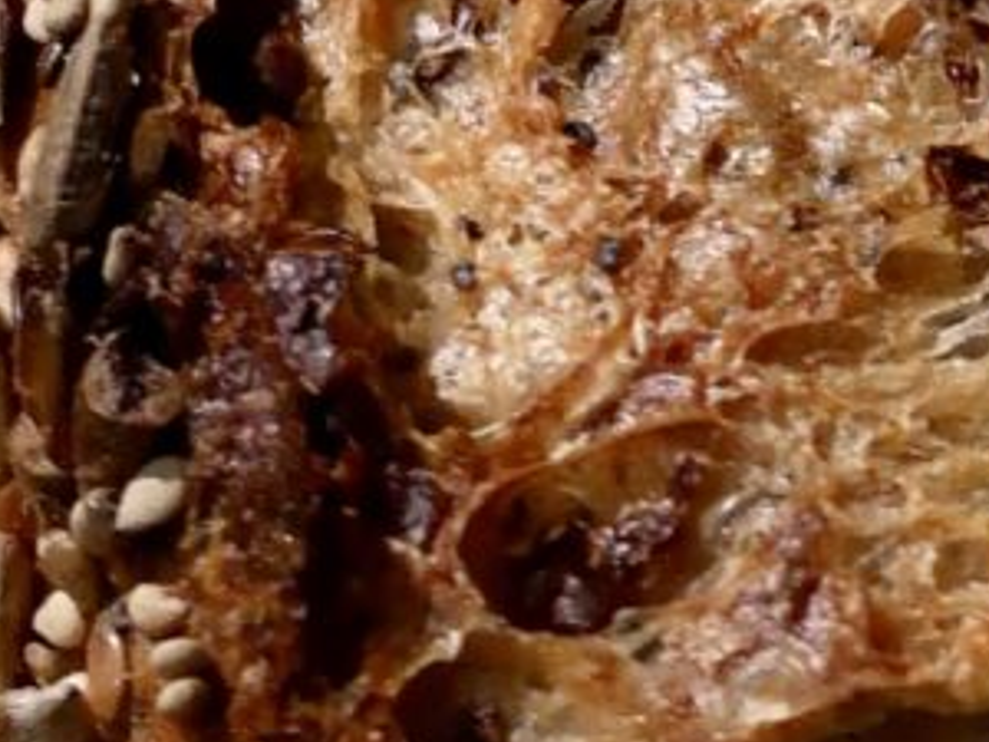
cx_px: 2413
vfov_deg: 4.3
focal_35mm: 341
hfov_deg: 5.6
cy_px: 1204
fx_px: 9743
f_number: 4
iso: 800
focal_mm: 20
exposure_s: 1/80
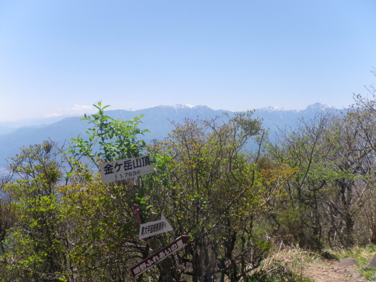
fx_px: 380
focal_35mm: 35
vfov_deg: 40.7
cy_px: 141
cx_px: 188
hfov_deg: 52.6
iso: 64
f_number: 6.3
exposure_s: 1/200
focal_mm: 6.2
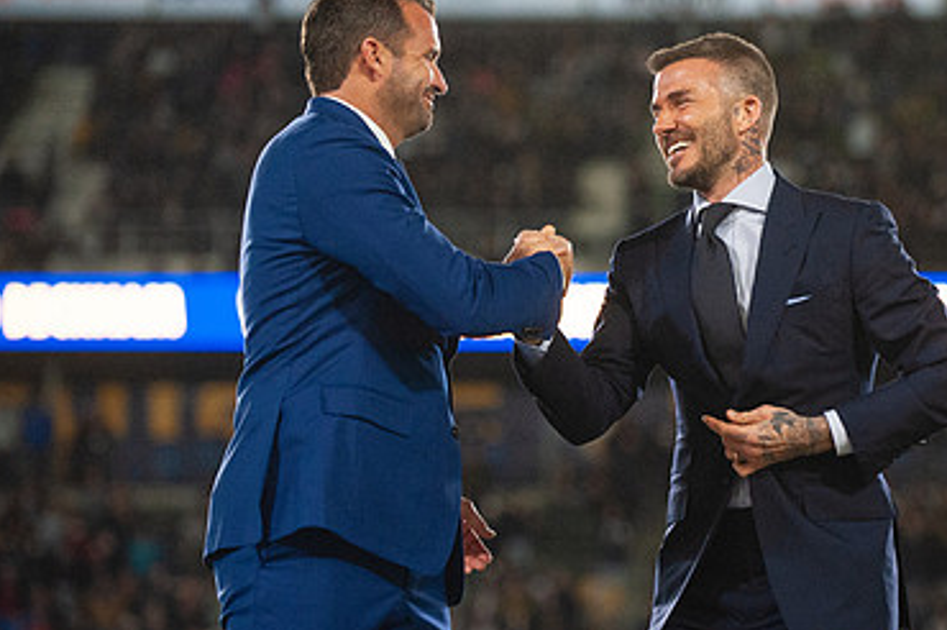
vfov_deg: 6.7
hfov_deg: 10.1
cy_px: 323
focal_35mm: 204
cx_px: 671
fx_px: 5361
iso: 3200
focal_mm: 130
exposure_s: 1/2000
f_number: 2.8
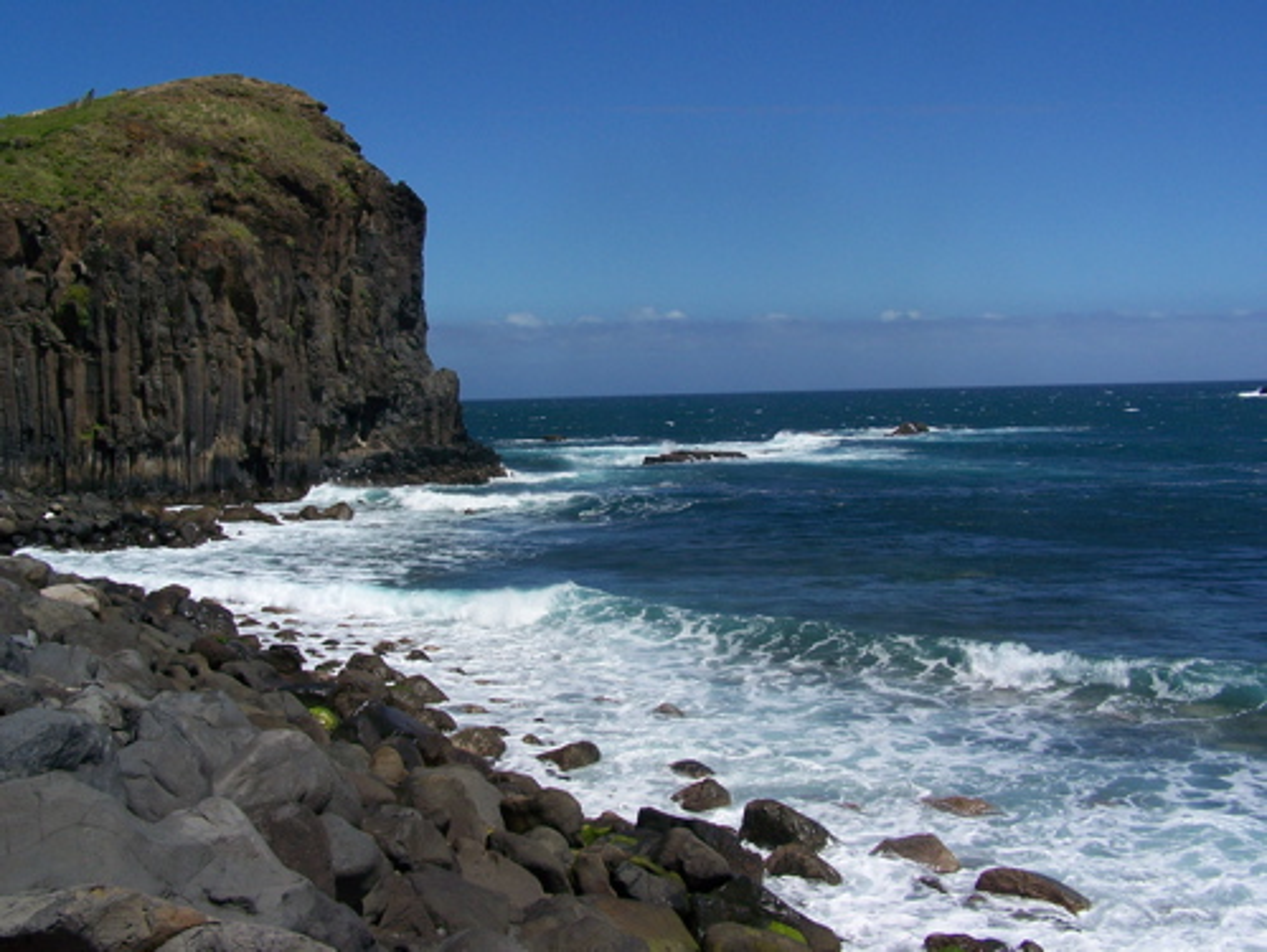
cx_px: 634
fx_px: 1392
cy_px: 476
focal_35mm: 38
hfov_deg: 48.9
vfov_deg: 37.8
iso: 80
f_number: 5.6
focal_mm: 6.3
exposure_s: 1/800
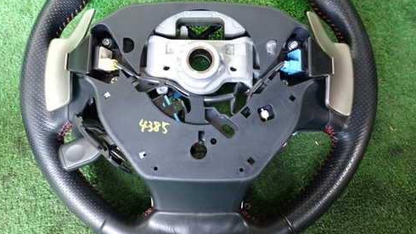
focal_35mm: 40
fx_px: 441
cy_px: 92
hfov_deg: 50.4
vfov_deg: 29.6
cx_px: 195
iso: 250
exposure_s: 1/30
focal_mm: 5.4
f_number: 2.3
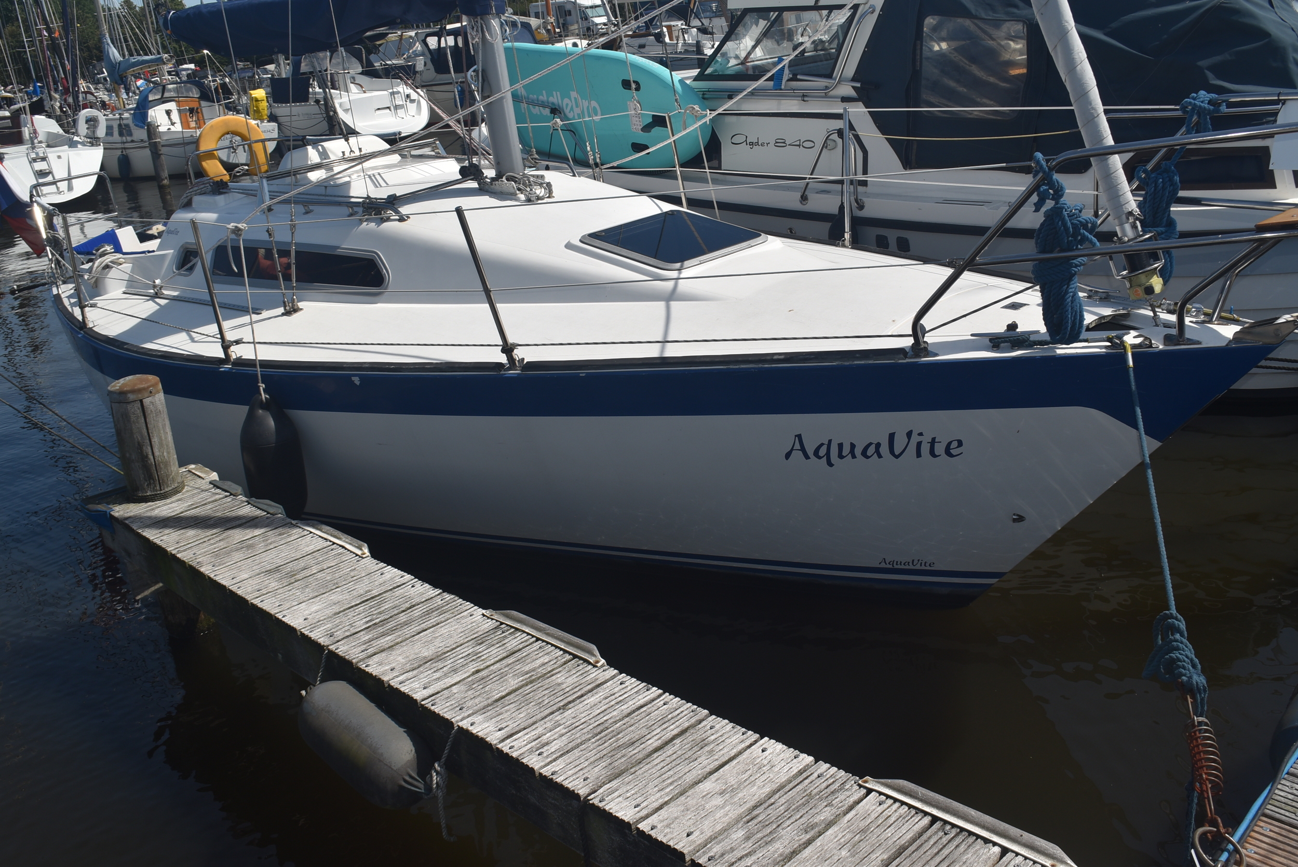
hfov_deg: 57.2
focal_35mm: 33
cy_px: 434
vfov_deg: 40.0
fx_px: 1191
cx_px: 649
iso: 100
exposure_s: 1/200
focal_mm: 22
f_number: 10
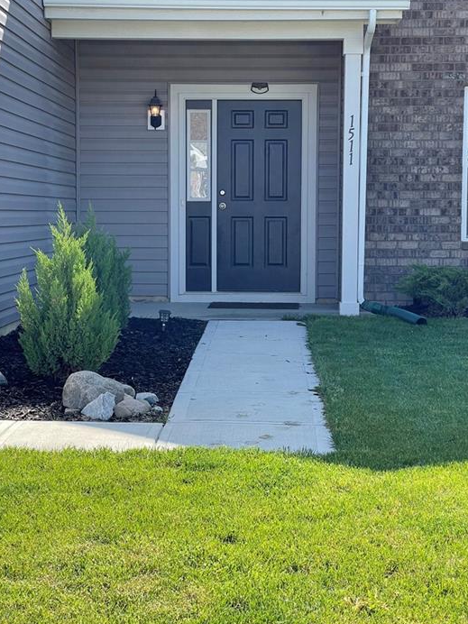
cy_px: 284
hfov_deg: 20.7
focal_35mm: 71
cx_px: 225
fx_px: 1280
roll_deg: +0.0
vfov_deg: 27.4
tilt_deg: -2.7
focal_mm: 7.5
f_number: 2.2
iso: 20
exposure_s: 1/547
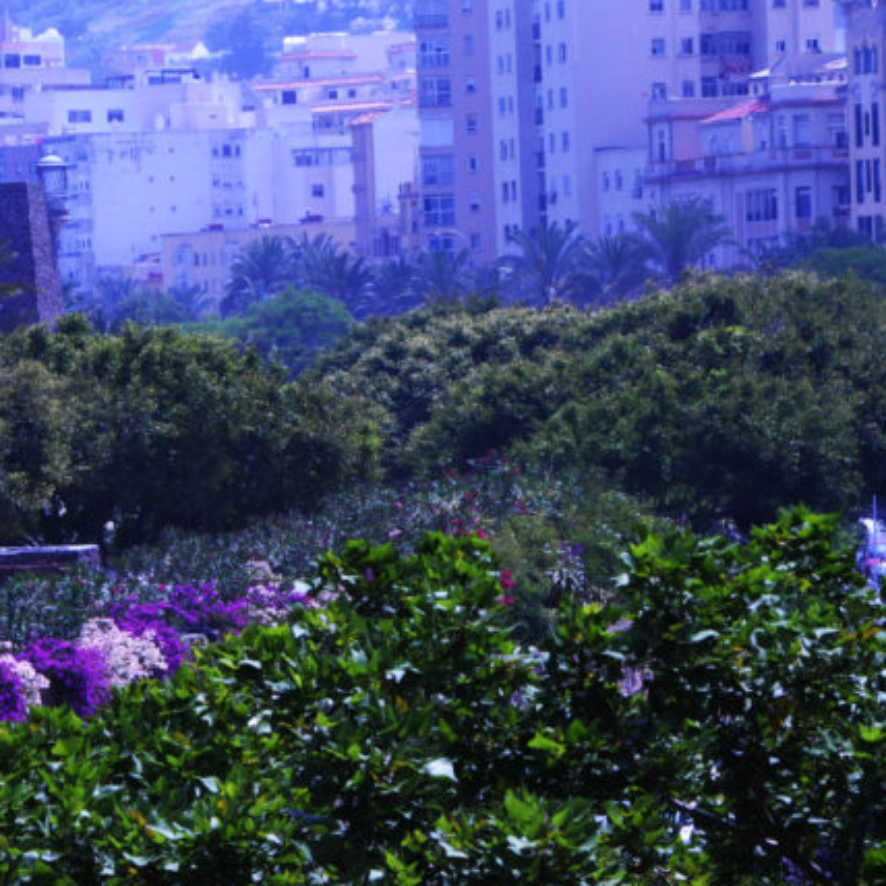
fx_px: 7500
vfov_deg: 6.8
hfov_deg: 6.8
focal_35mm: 259
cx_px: 406
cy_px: 455
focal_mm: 116
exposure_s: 1/250
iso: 800
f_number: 25
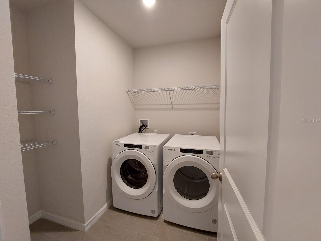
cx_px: 160
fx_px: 121
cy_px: 120
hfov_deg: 106.2
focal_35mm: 13
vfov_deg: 89.9
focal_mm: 1.74
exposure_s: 1/60
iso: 250
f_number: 2.2
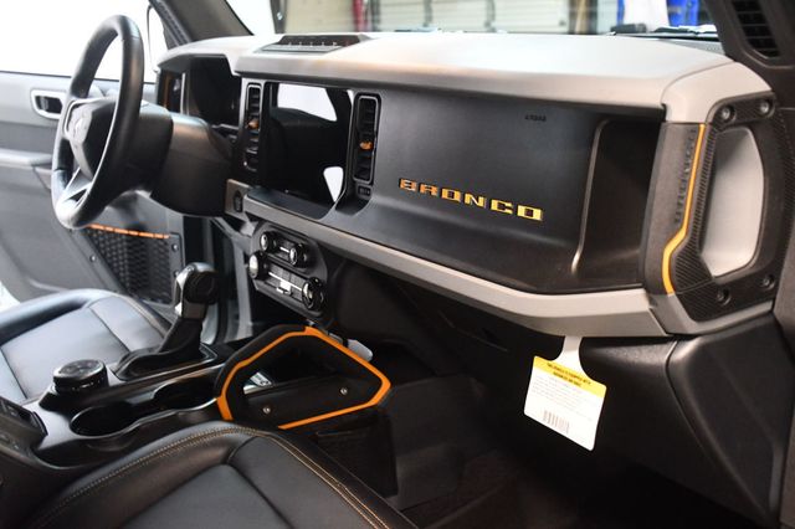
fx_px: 861
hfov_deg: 49.6
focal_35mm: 39
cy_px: 264
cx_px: 398
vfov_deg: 34.2
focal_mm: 26
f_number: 3.8
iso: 7200
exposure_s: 1/60
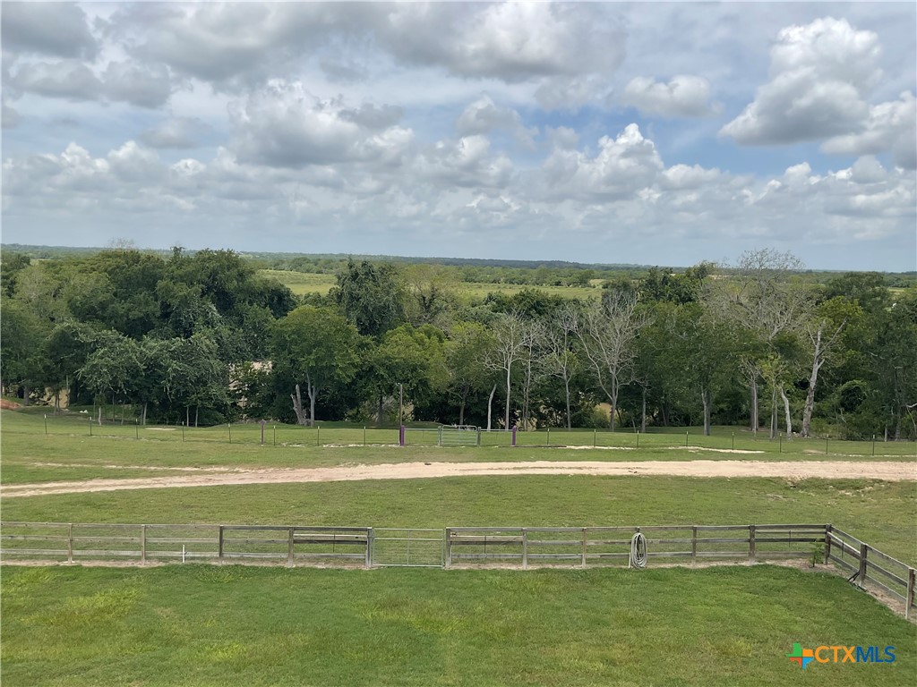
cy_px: 344
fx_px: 768
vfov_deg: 48.2
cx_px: 458
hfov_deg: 61.7
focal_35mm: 29
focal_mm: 3
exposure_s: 1/2227
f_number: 1.8
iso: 16
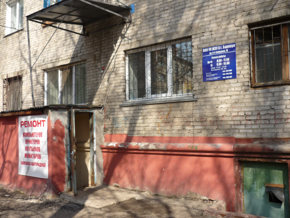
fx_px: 276
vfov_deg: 42.9
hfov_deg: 55.4
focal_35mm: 33
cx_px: 145
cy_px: 109
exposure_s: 1/640
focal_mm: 5.5
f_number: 2.8
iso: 100
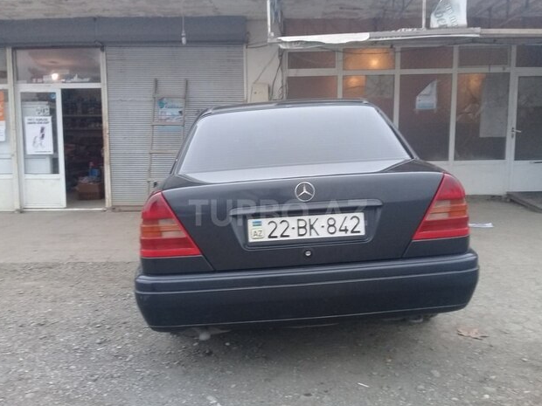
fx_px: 517
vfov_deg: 42.9
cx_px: 278
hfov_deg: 55.3
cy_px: 213
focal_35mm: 33
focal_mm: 3.3
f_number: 2.2
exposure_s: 1/33
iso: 100
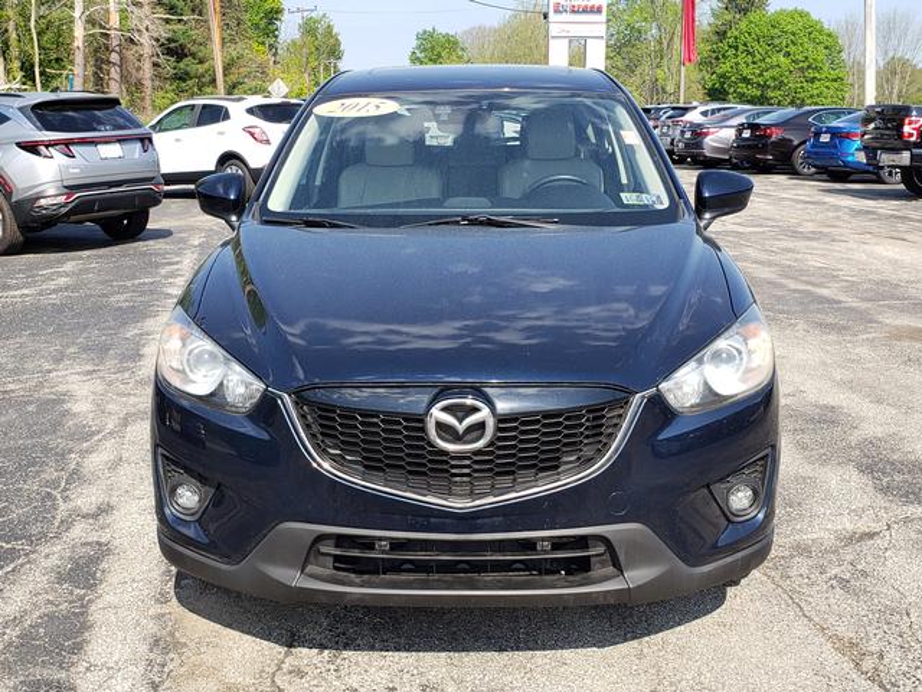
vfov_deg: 53.1
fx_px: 693
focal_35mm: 26
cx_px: 461
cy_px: 346
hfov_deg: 67.3
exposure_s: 1/695
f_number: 2.4
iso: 50
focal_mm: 4.3
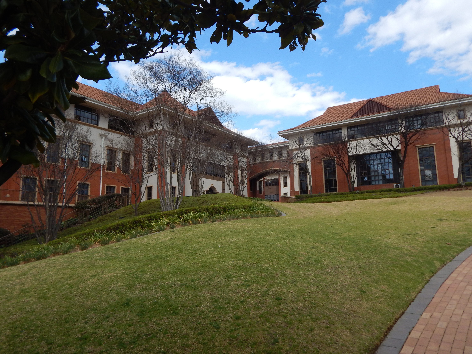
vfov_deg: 54.9
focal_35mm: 25
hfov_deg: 69.4
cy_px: 177
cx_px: 236
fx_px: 341
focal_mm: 4.5
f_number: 3.1
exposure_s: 1/1250
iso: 125
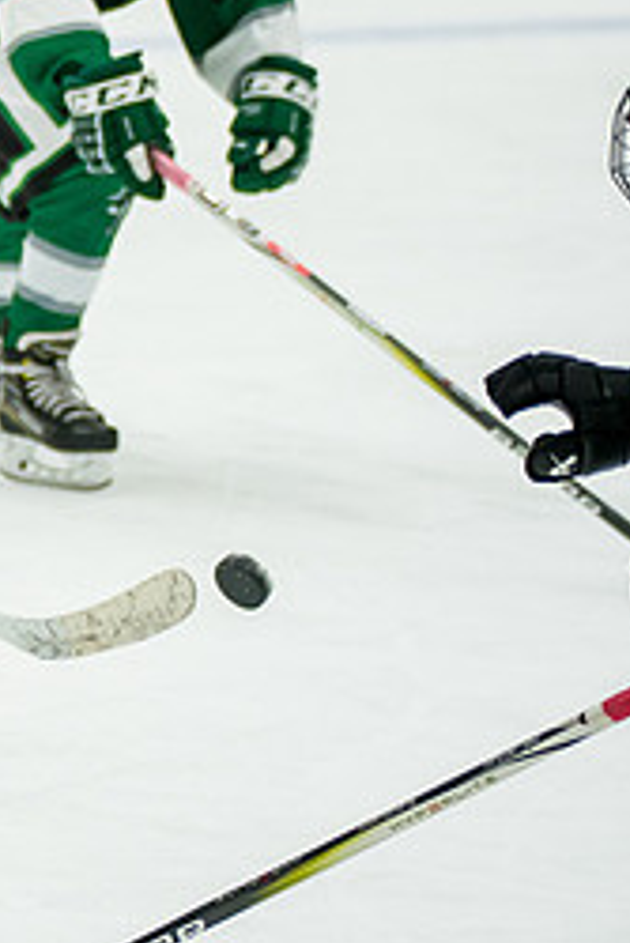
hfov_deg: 3.2
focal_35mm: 430
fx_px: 11271
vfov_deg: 4.8
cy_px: 224
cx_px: -725
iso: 2500
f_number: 3.2
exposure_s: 1/1600
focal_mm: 148
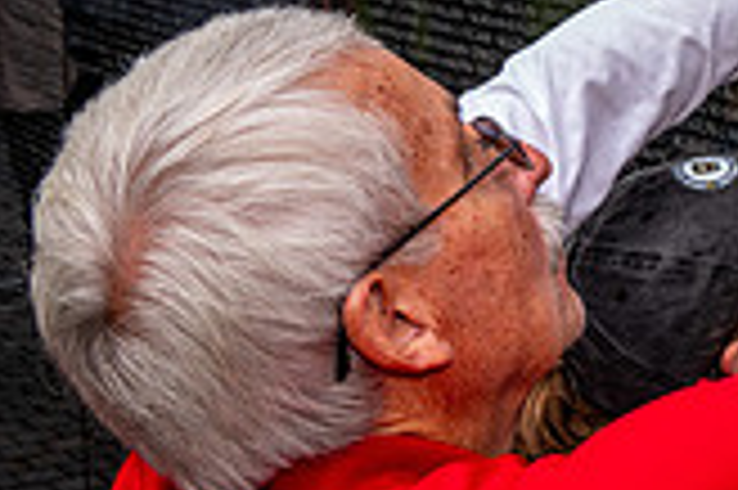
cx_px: 1184
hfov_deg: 19.9
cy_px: 90
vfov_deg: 15.9
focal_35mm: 85
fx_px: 1741
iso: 450
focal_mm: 24
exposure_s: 1/640
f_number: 8
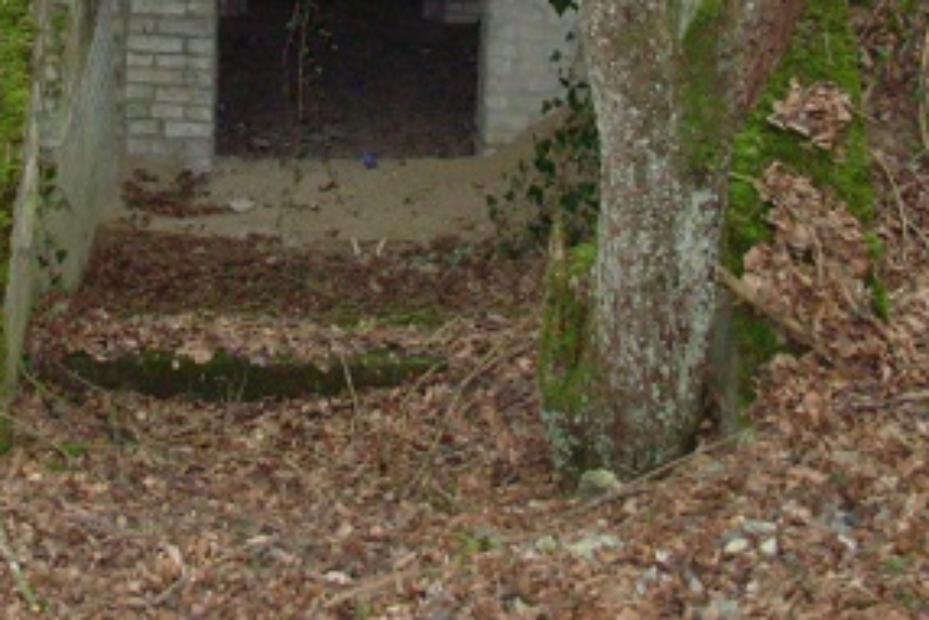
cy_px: 5
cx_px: 250
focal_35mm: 78
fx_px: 2014
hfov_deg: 25.7
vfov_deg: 17.1
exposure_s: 1/128
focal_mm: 6.3
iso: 200
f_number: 2.9
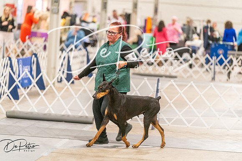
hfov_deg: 11.8
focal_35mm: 174
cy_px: 80
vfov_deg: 7.9
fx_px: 1170
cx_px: 121
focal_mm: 174
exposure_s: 1/250
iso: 6400
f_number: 3.2
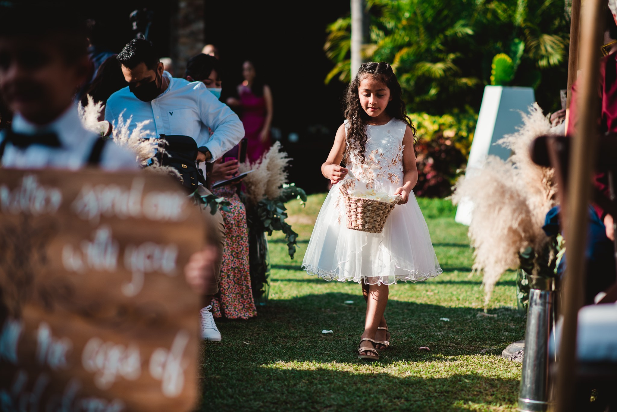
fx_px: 1457
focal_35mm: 85
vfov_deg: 16.1
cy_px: 206
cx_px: 308
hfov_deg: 23.9
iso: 80
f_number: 2.5
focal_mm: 85
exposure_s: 1/2500
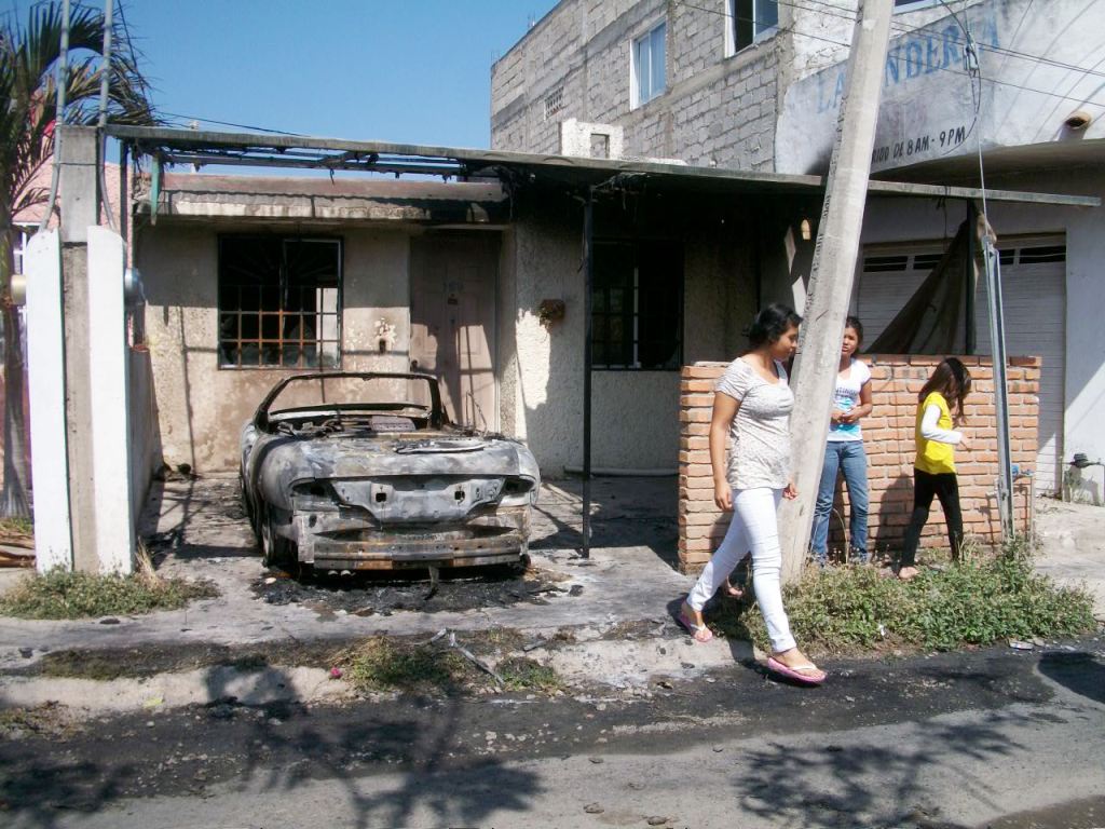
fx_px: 1117
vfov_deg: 40.7
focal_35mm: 35
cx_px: 552
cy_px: 414
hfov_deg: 52.6
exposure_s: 1/400
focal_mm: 6.3
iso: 80
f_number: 5.6
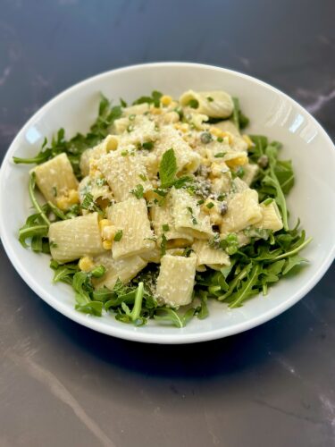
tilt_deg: -56.5
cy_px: 224
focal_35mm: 48
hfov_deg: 30.3
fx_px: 619
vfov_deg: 39.7
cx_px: 168
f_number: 1.78
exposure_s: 1/121
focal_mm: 6.86
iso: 100
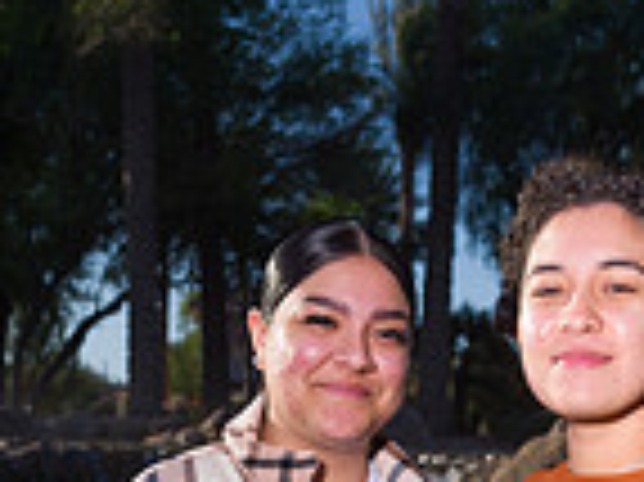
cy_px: 914
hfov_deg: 19.0
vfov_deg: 12.8
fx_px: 1915
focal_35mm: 103
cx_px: 423
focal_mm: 34
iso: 200
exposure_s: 1/2000
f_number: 5.6
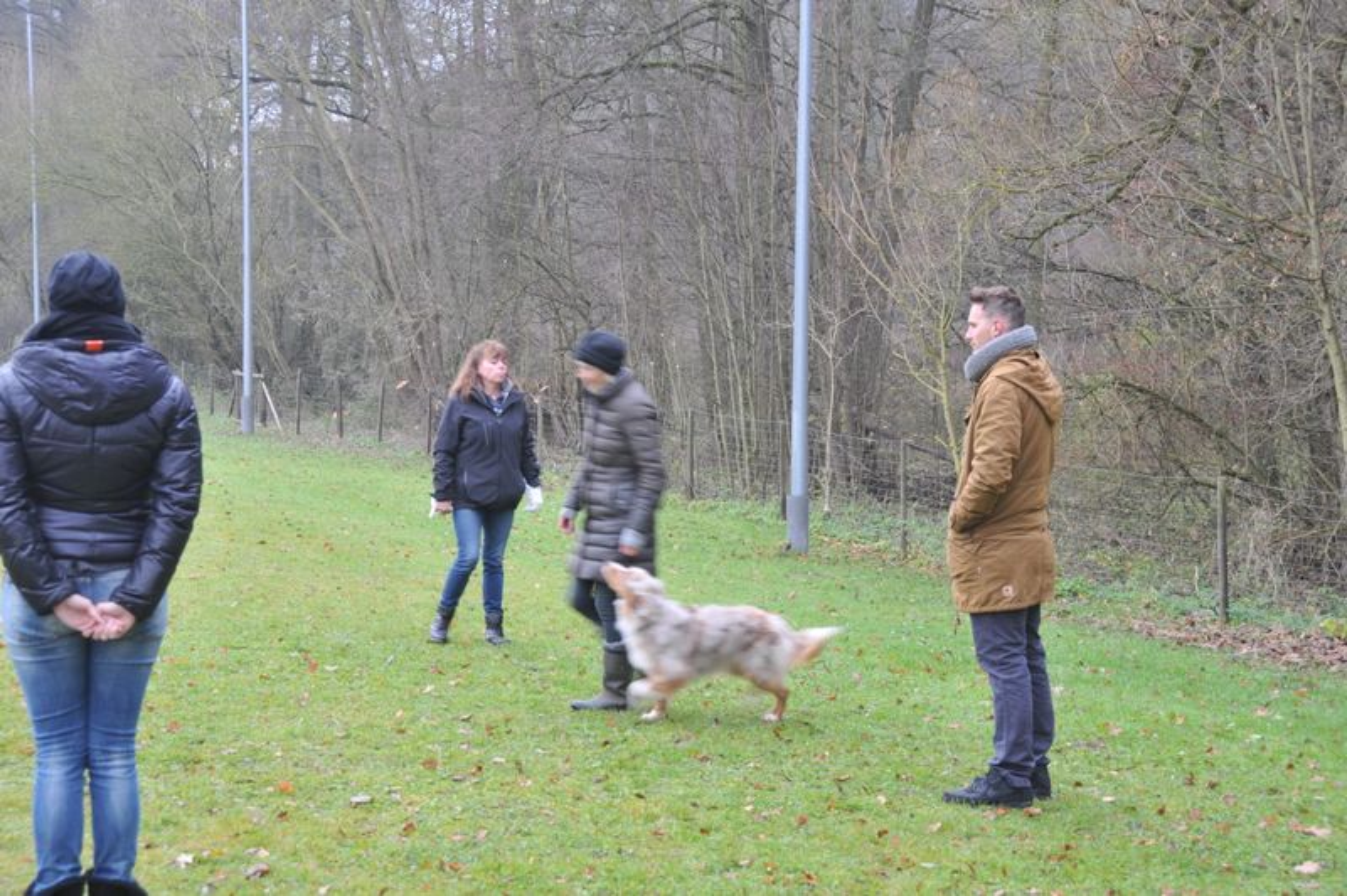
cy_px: 448
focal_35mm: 66
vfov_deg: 20.6
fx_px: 2467
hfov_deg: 30.5
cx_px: 674
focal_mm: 44
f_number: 7.1
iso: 400
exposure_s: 1/40
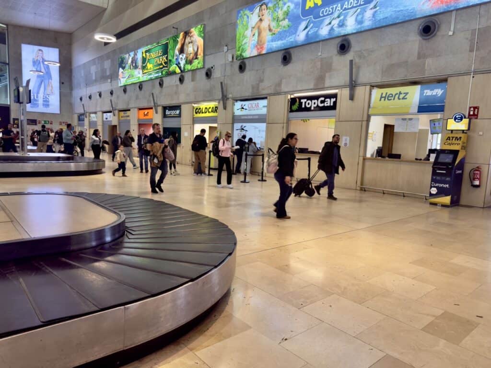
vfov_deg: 56.8
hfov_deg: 71.6
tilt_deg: -6.2
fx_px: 340
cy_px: 184
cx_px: 246
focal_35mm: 24
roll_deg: -2.3
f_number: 1.78
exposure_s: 1/100
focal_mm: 6.76
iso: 125
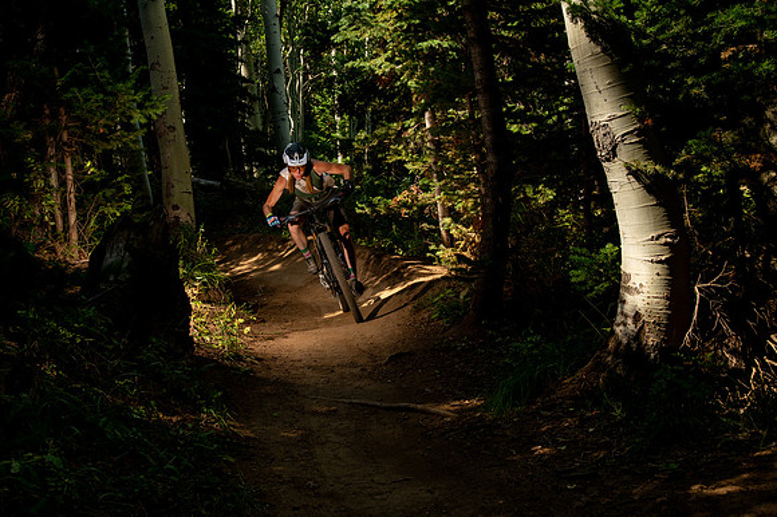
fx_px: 1080
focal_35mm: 50
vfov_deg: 26.9
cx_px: 347
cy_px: 249
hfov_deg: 39.5
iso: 500
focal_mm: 44
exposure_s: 1/500
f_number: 9
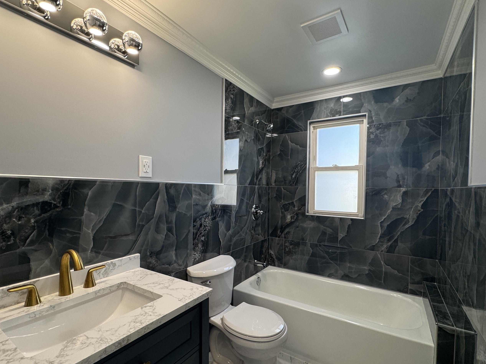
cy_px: 193
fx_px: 239
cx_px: 249
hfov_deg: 91.0
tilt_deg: -1.8
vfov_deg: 74.7
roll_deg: -1.2
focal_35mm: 17
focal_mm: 2.22
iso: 160
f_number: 2.2
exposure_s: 1/120
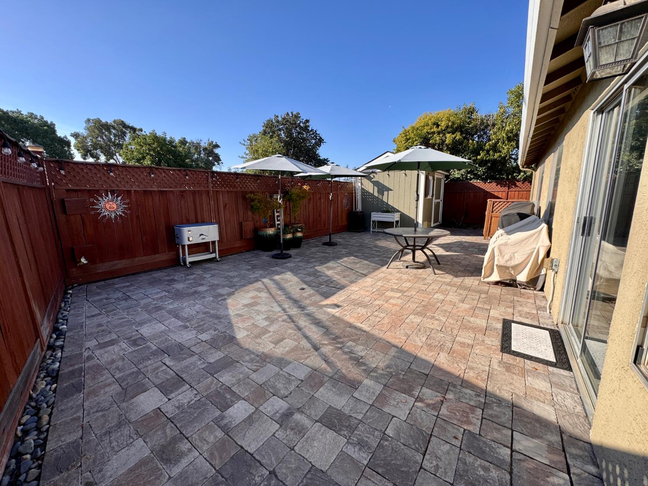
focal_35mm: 14
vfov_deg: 85.7
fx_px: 262
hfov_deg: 102.1
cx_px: 324
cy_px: 243
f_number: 2.2
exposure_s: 1/779
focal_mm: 2.22
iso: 40
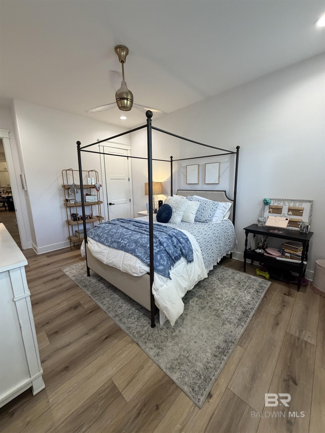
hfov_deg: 85.7
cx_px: 162
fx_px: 175
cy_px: 216
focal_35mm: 14
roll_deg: +1.4
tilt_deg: -10.3
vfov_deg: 102.1
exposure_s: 1/120
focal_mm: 2.22
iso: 320
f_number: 2.2
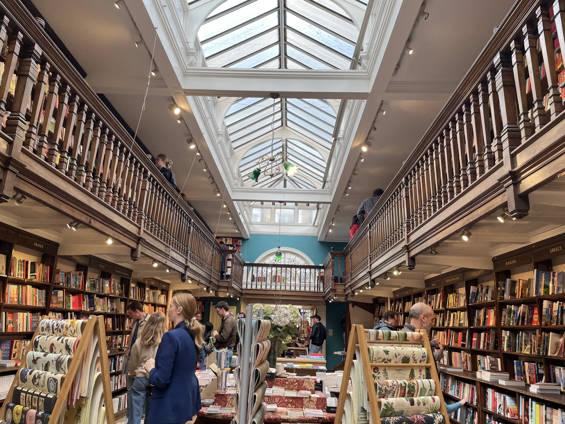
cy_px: 212
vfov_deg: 53.1
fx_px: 424
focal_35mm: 26
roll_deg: -1.1
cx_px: 282
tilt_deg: +15.1
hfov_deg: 67.3
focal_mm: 4.2
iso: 32
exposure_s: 1/100
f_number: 1.6
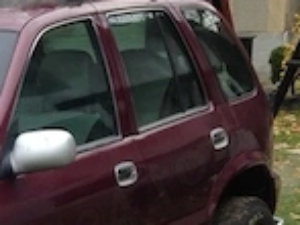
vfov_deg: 10.8
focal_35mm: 135
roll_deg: +2.1
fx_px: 1169
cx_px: -159
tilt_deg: -16.2
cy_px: 256
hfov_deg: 13.7
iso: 50
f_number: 2.4
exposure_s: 1/133
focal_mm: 4.12
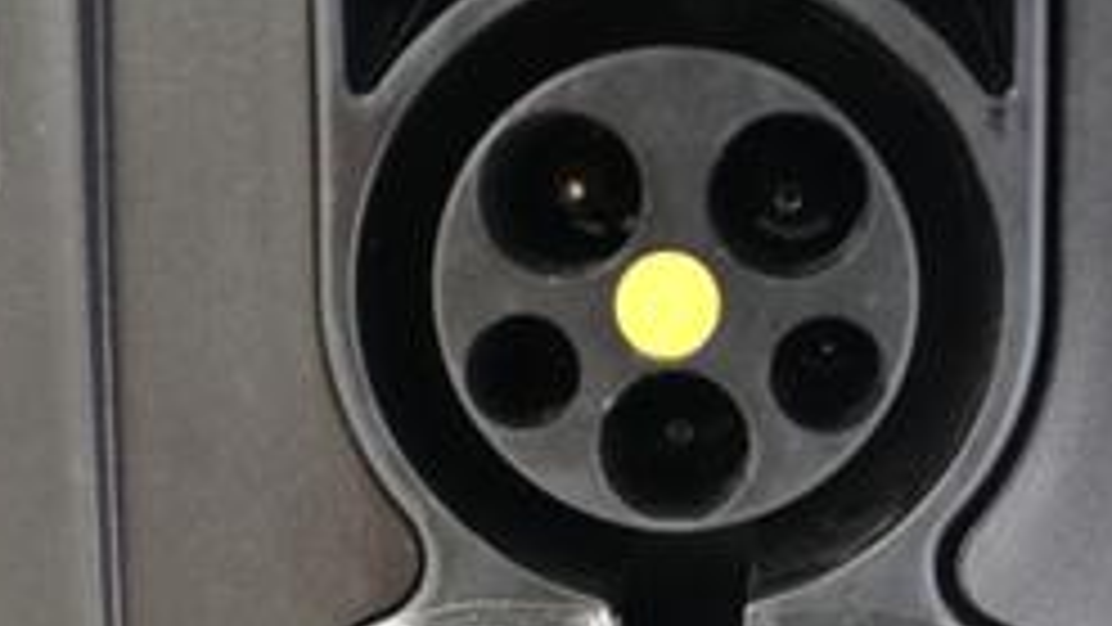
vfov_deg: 18.5
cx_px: 729
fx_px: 1917
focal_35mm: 65
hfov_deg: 32.1
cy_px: 405
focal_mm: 24
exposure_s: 1/100
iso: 12800
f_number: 2.8
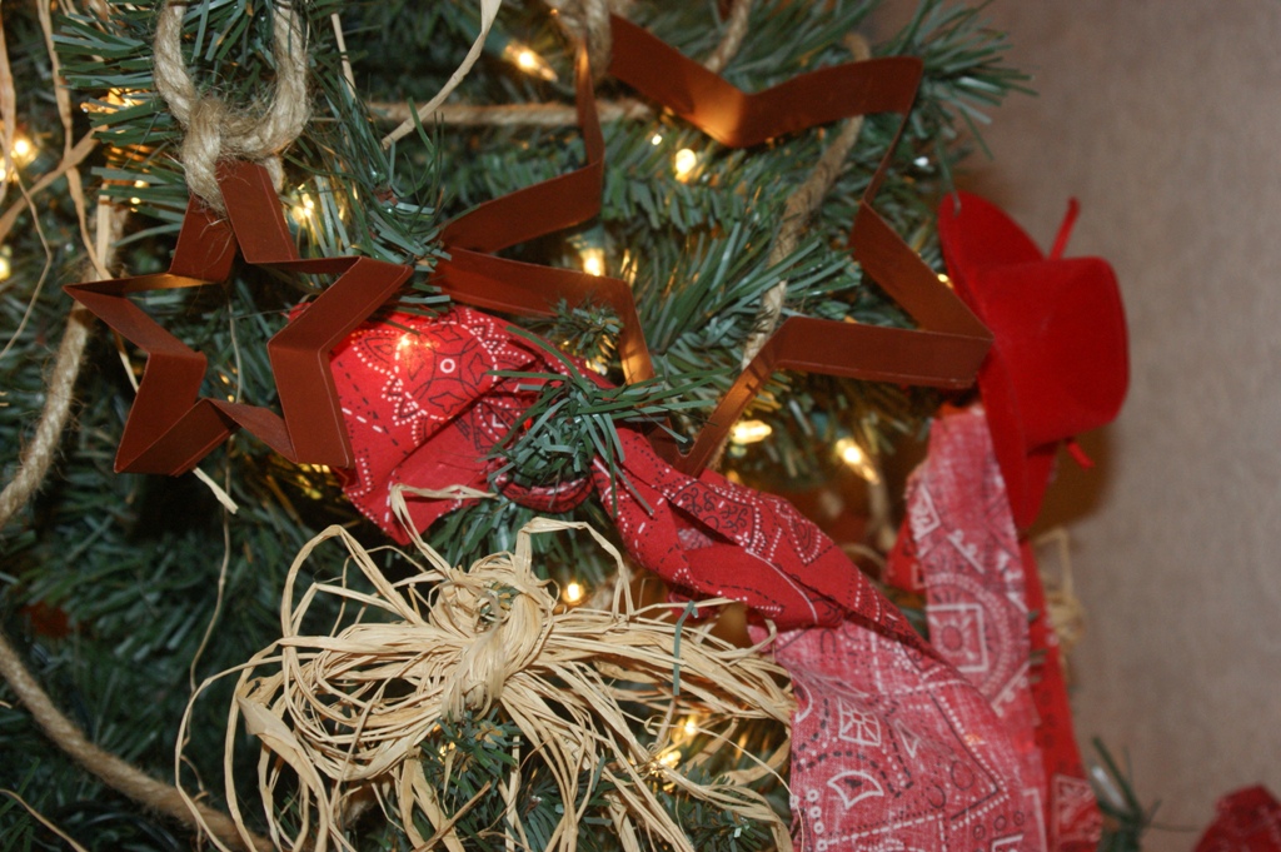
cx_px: 640
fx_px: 1867
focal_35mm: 52
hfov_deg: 37.9
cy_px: 426
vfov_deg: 25.7
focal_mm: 35
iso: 400
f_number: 5.6
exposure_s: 1/60
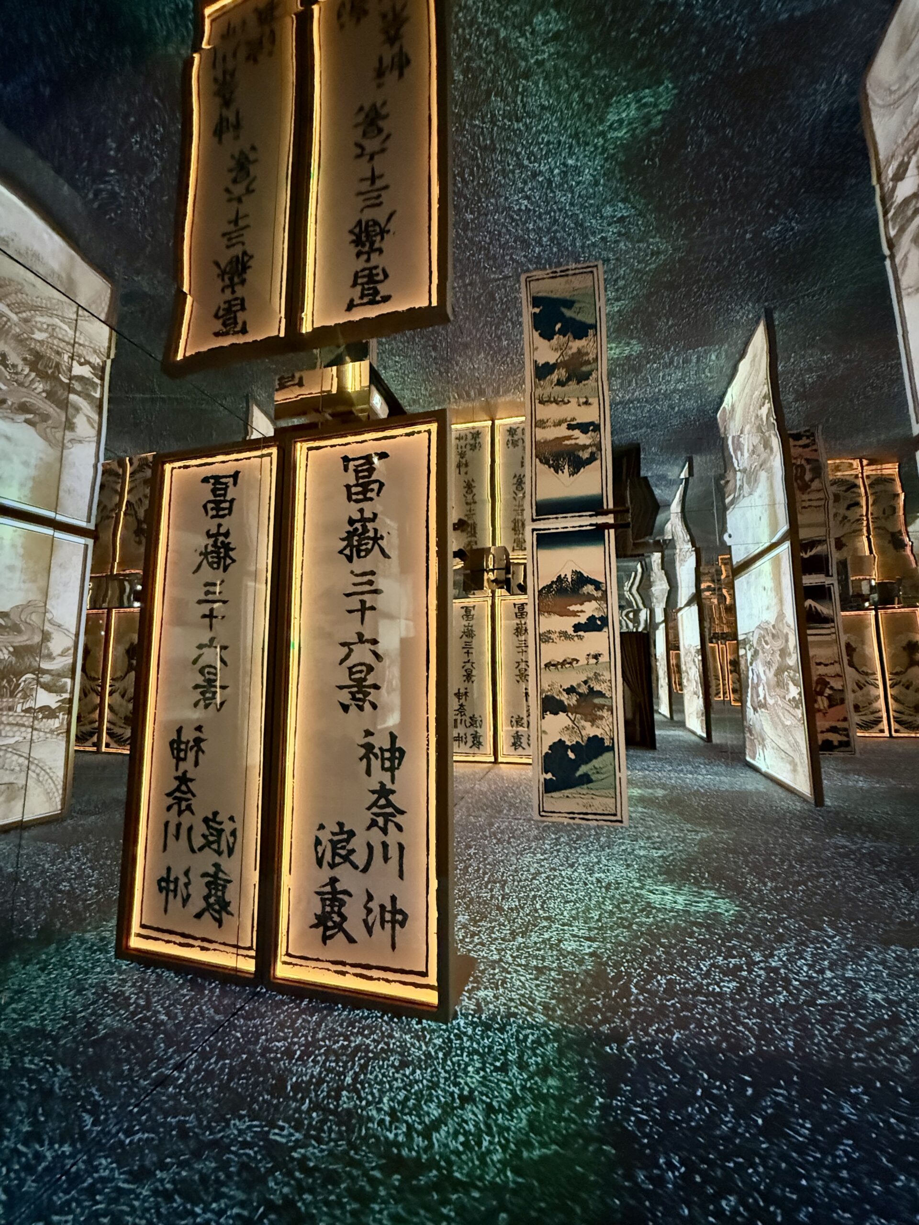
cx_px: 460
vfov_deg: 102.1
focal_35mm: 14
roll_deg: -1.0
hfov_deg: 85.7
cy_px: 612
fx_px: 496
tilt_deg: +7.3
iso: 1250
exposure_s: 1/33
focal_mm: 2.22
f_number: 2.2
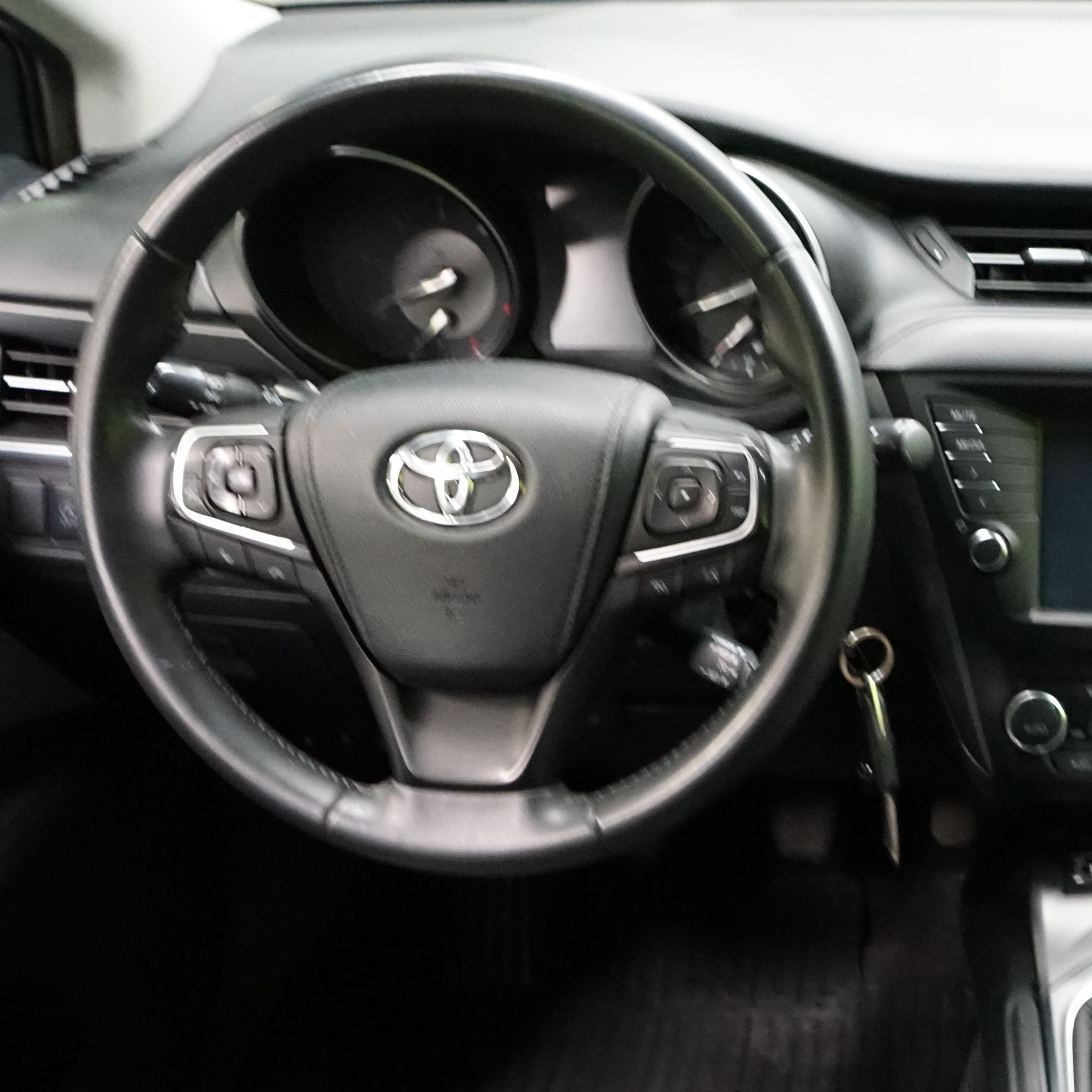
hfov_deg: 29.3
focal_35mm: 54
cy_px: 824
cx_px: 1121
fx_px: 1927
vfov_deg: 31.1
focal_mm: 28
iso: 6400
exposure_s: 1/50
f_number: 5
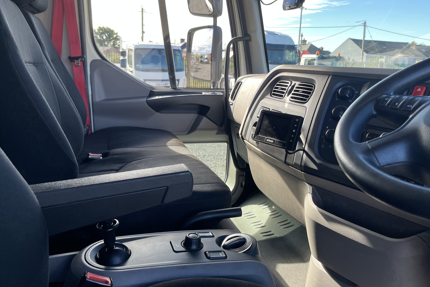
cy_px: 131
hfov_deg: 65.5
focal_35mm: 28
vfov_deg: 46.4
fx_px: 334
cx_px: 218
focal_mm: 5.1
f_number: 1.6
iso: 50
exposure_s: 1/342
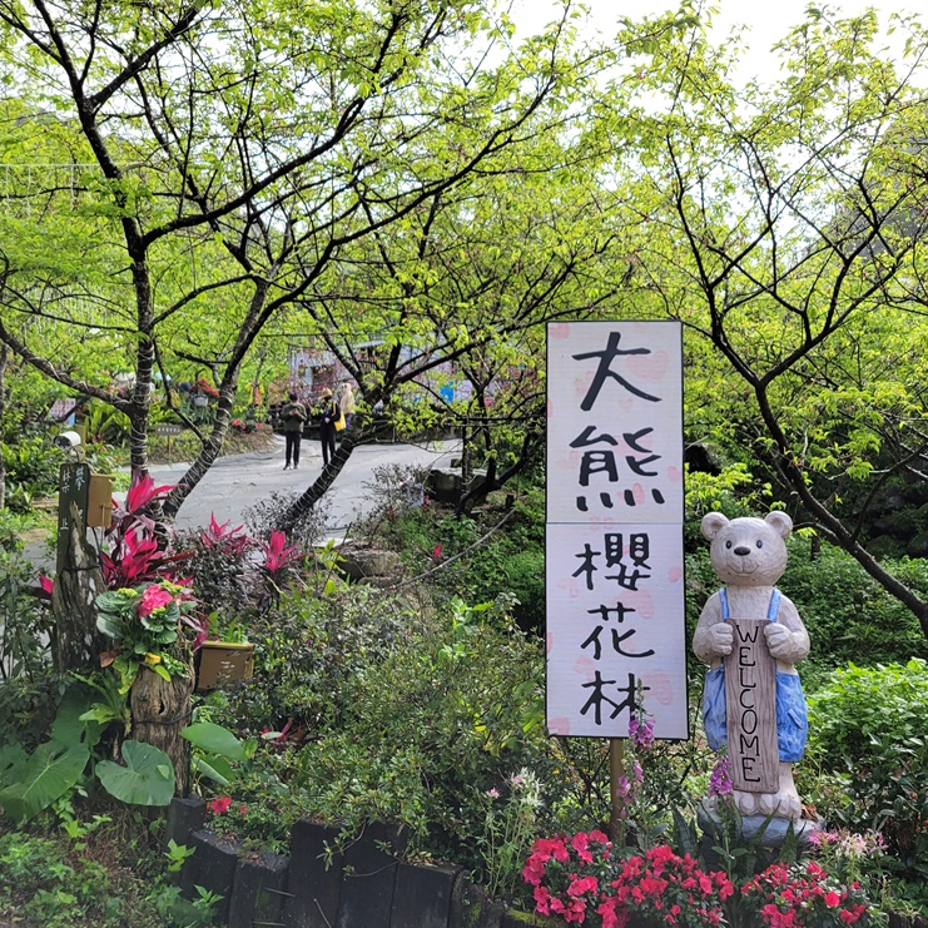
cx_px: 496
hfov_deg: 52.5
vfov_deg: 52.5
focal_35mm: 31
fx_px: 940
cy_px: 462
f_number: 1.8
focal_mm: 5.4
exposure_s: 1/1024
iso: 40
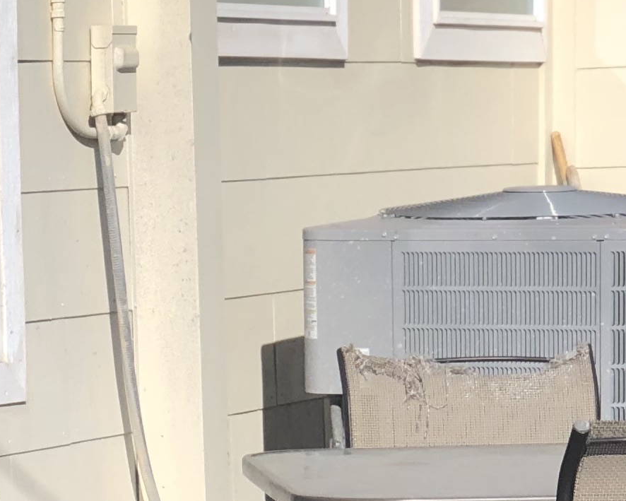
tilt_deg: -9.0
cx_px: 69
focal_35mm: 231
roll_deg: +2.1
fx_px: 4280
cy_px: 867
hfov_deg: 8.3
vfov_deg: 6.6
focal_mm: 6
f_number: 2.4
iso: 16
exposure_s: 1/1372
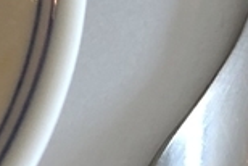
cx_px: -287
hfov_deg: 8.5
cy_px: -153
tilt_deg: -58.8
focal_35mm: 227
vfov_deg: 5.9
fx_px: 1565
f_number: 1.8
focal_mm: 3.99
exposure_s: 1/33
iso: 40
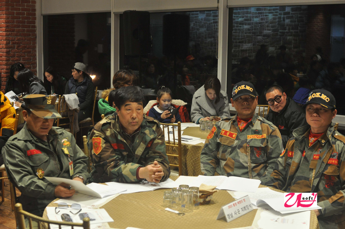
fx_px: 503
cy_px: 114
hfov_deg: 37.9
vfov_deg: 25.7
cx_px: 172
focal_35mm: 52
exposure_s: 1/80
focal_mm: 35
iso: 800
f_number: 4.5
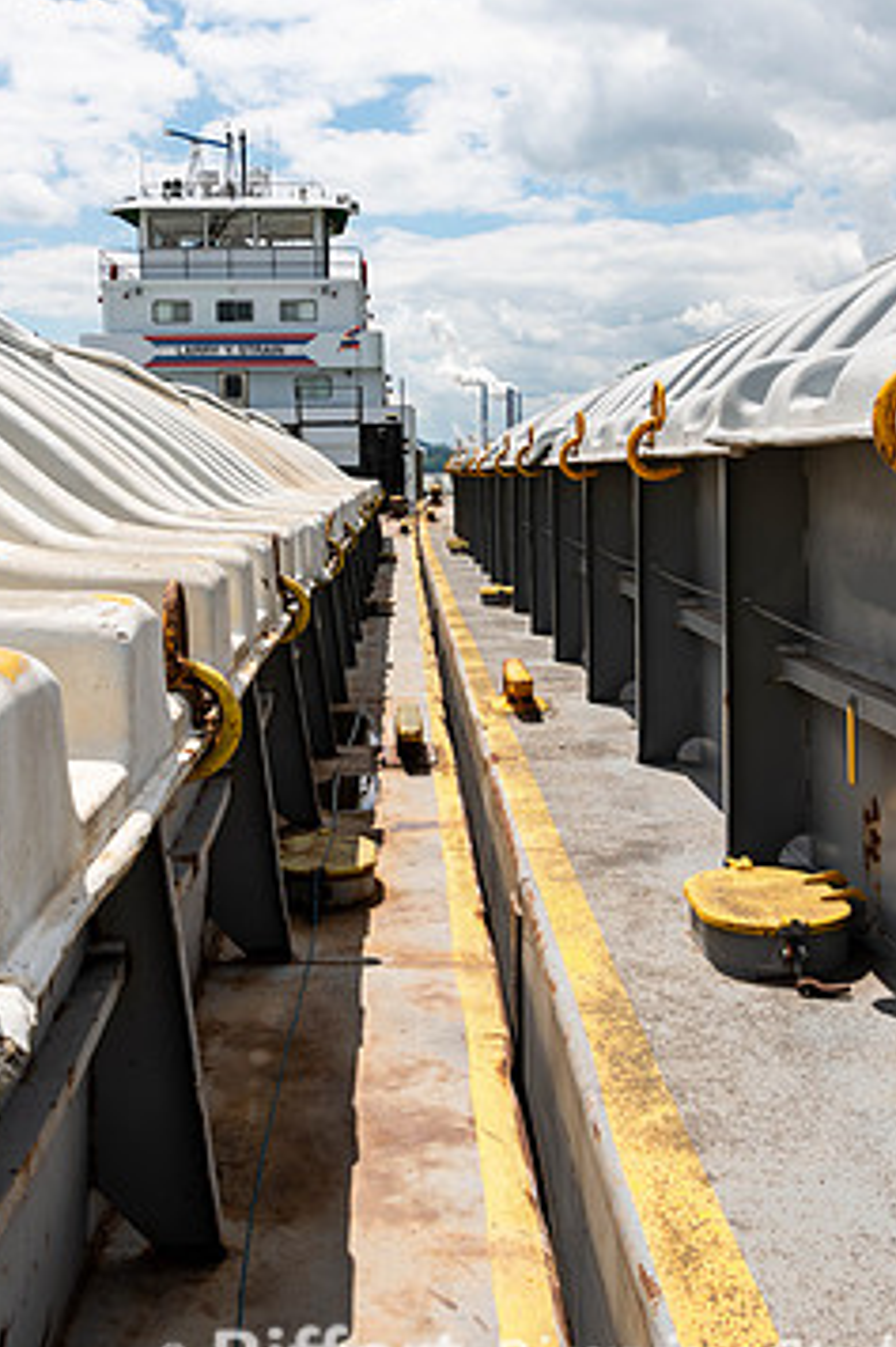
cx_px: 423
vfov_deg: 45.3
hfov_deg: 31.2
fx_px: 1607
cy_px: 571
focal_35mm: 43
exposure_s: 1/250
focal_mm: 34
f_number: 10
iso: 100
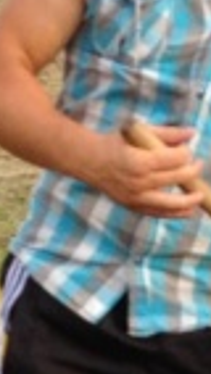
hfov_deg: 3.9
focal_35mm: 314
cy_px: 458
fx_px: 3119
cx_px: 47
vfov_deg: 6.8
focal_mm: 4.28
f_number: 2.4
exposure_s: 1/569
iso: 64
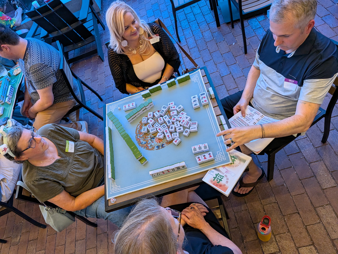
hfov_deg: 71.6
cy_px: 127
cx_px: 169
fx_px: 234
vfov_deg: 56.8
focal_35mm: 24
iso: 941
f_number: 1.7
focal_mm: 4.53
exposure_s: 1/120
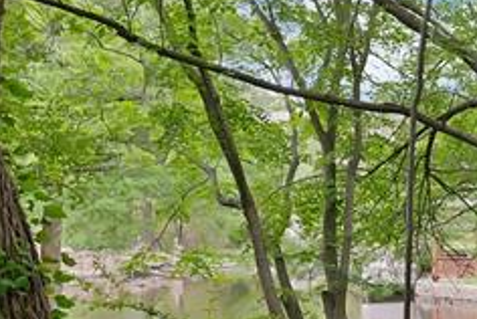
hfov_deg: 16.9
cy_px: 209
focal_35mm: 104
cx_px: 804
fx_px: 1380
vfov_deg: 13.2
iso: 640
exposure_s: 1/10
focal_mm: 24
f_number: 9
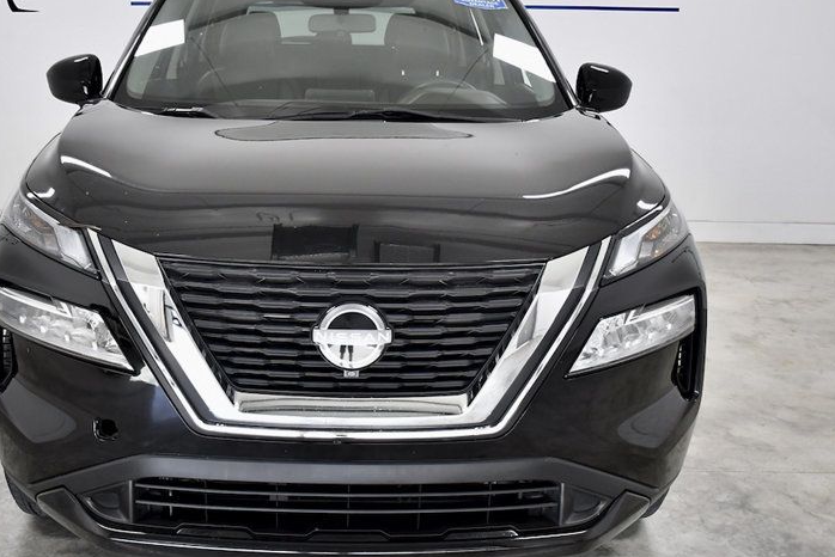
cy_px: 232
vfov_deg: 30.5
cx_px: 352
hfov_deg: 44.3
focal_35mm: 44
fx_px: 1021
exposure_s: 1/500
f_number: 4
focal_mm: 20
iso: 1250
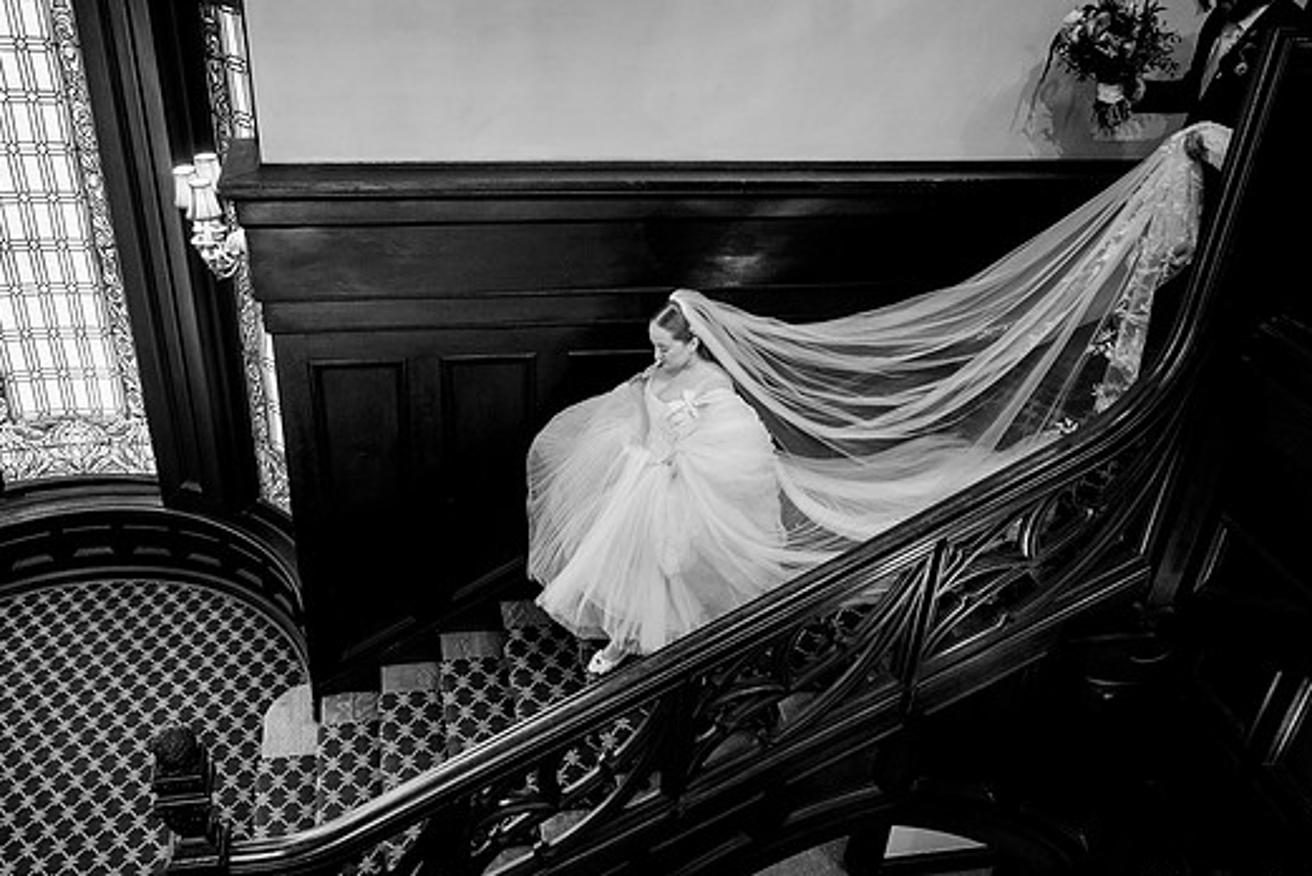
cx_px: 602
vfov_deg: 41.1
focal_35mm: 32
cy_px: 482
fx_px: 1167
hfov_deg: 58.6
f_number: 2.8
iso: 5000
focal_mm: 28
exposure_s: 1/160
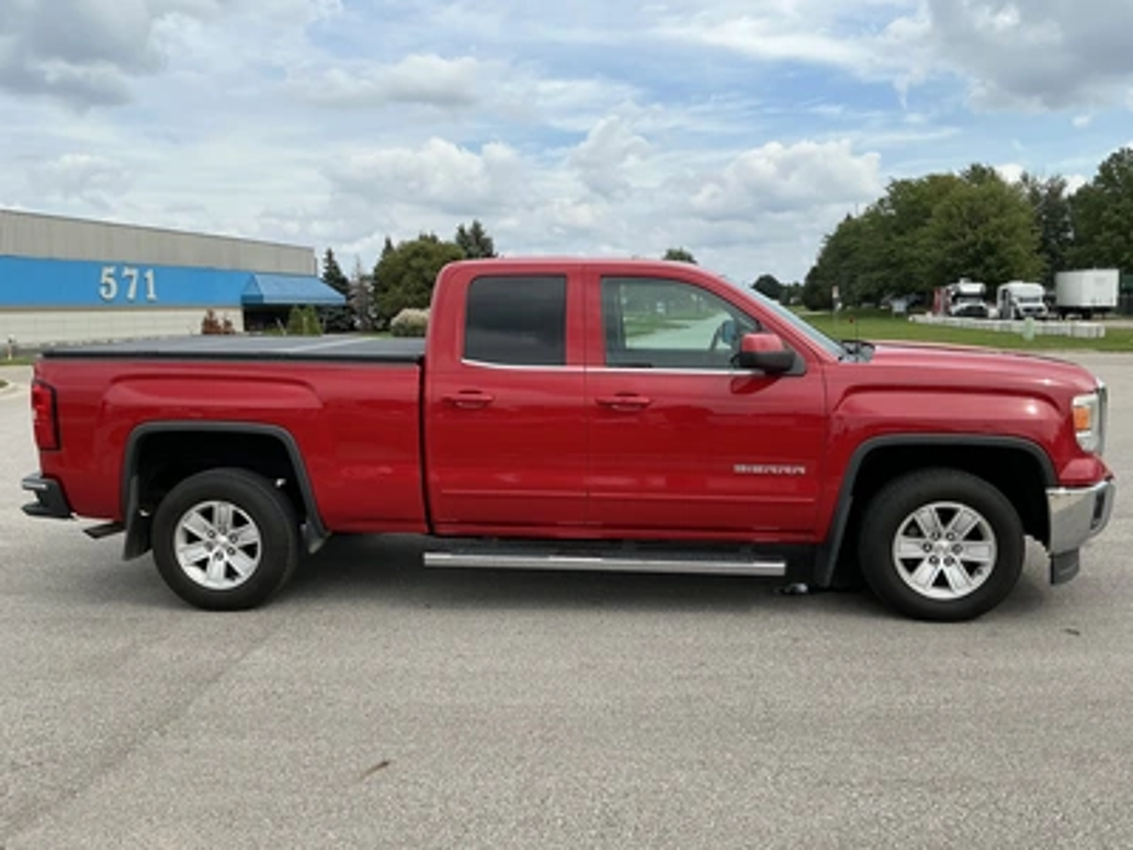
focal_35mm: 28
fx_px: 916
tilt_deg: -6.7
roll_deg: +1.9
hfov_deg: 63.4
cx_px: 566
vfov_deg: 49.7
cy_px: 425
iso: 25
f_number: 1.8
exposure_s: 1/1451
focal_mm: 3
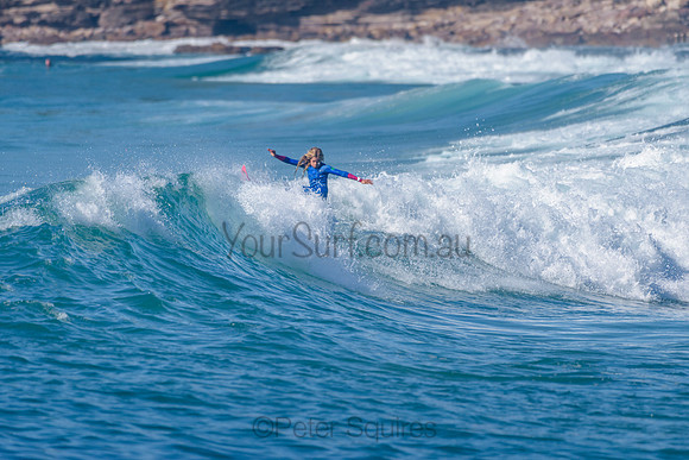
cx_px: 310
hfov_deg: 3.4
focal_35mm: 613
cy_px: 181
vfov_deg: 2.2
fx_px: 11730
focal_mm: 500
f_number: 5.6
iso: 140
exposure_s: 1/2000
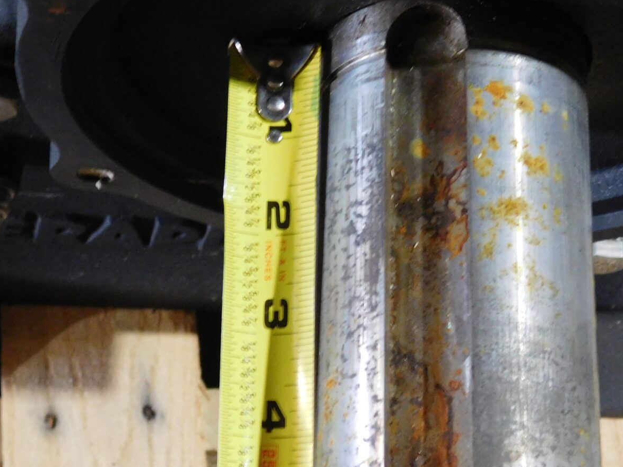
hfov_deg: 22.0
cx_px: 394
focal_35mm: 89
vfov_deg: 16.6
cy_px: 291
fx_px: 1601
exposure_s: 1/8
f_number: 3.8
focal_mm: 9
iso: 450
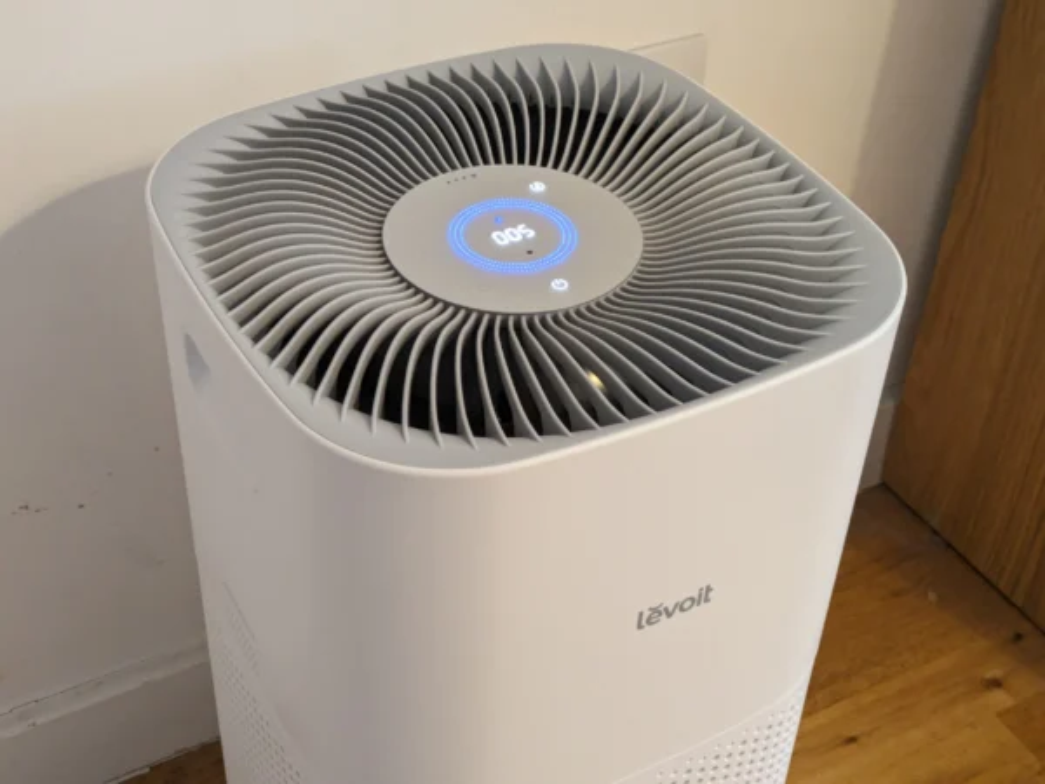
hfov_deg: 37.5
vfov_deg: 28.6
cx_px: 522
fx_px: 1540
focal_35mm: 51
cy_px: 392
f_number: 1.89
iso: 324
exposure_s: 1/50
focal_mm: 5.43
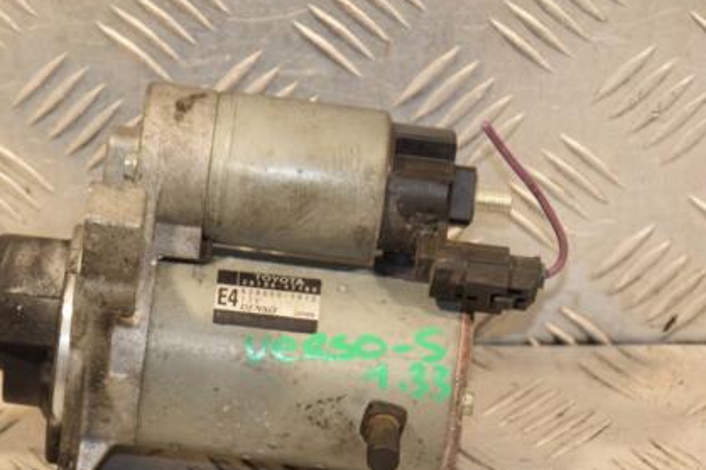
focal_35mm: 194
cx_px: 287
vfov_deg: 7.1
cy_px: 292
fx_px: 3801
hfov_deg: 10.6
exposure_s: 1/160
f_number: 5.6
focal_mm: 90
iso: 800
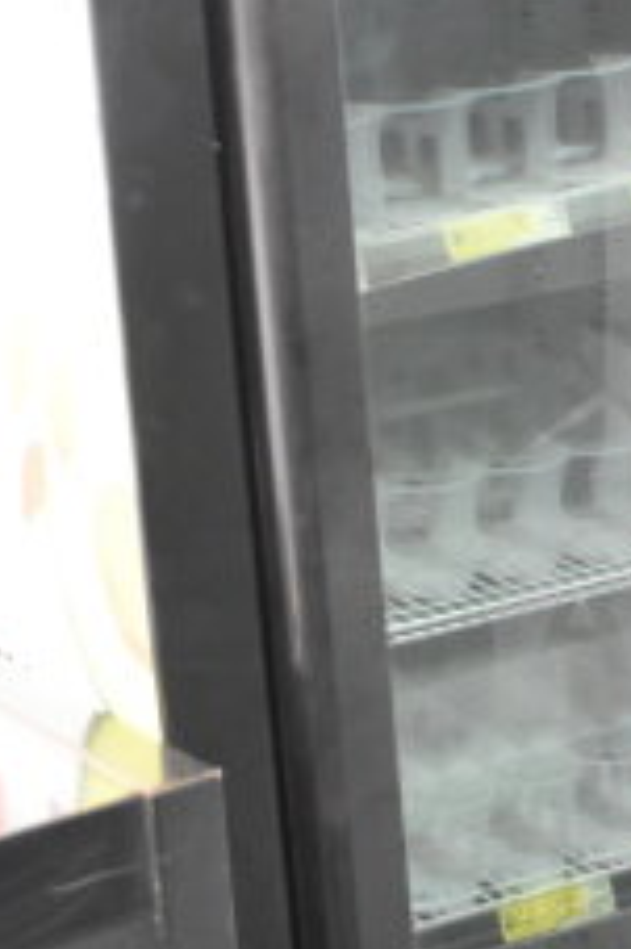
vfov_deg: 18.8
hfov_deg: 12.0
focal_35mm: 109
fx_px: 2870
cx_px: 961
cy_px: 387
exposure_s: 1/30
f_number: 3.5
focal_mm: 18
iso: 3200
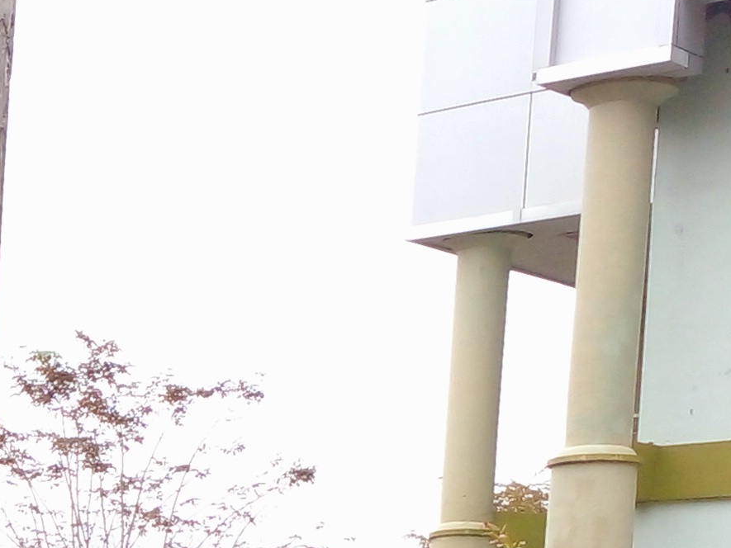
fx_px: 2640
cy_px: 1004
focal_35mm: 125
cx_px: -720
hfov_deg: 13.5
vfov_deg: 11.0
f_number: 1.9
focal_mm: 3.6
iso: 40
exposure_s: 1/345
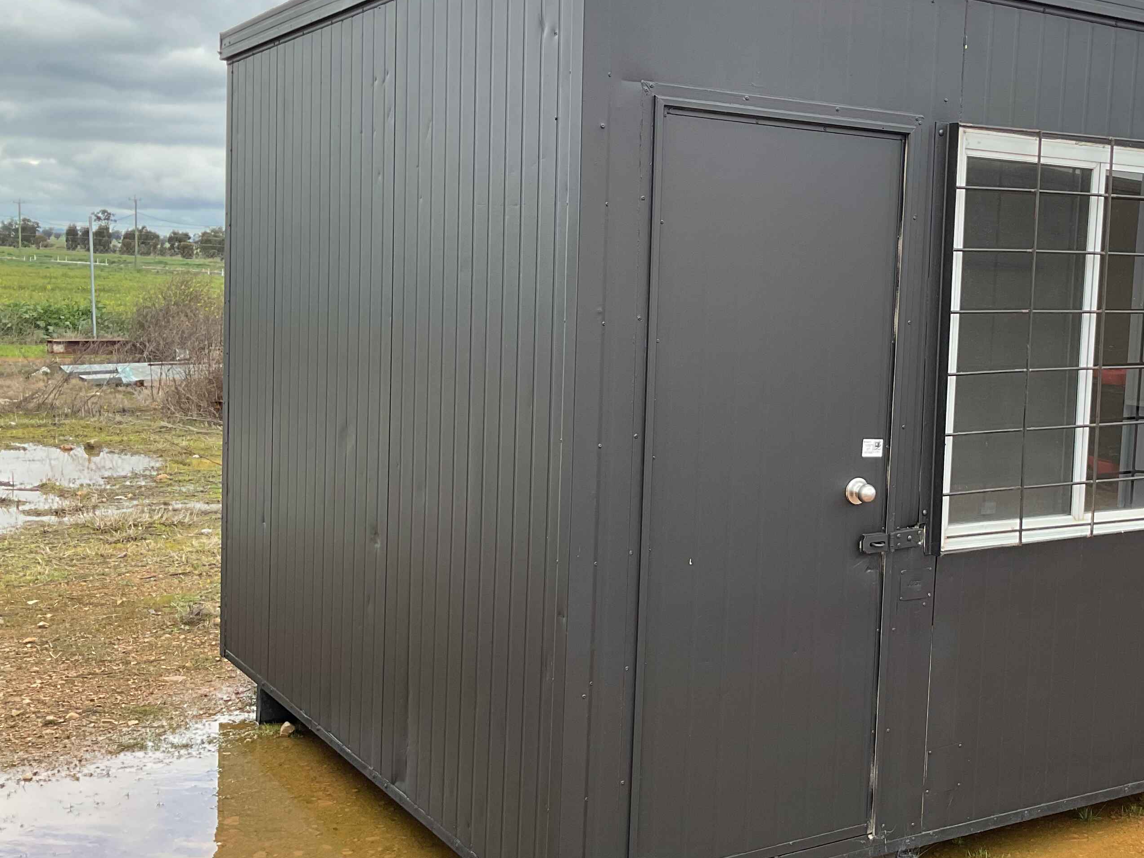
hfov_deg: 40.2
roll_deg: -3.3
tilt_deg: -5.4
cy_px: 402
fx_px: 1520
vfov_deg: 31.5
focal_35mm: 46
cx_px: 849
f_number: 1.8
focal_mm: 3
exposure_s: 1/351
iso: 16
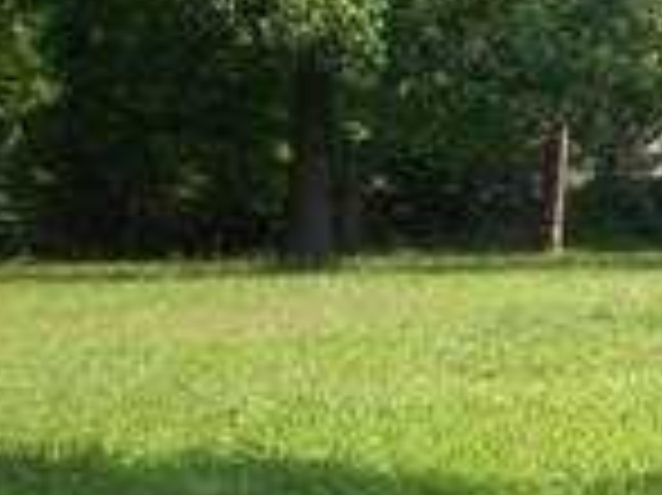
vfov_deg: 9.2
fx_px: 3076
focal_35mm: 161
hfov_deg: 11.8
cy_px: 72
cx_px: 973
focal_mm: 6.2
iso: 80
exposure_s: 1/605
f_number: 2.8
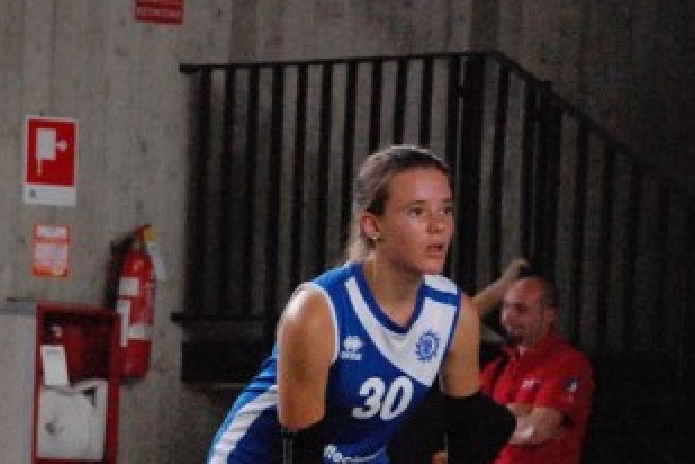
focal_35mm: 340
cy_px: 462
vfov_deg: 4.0
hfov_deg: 6.0
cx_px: 16
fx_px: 6563
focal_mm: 100
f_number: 4.8
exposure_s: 1/250
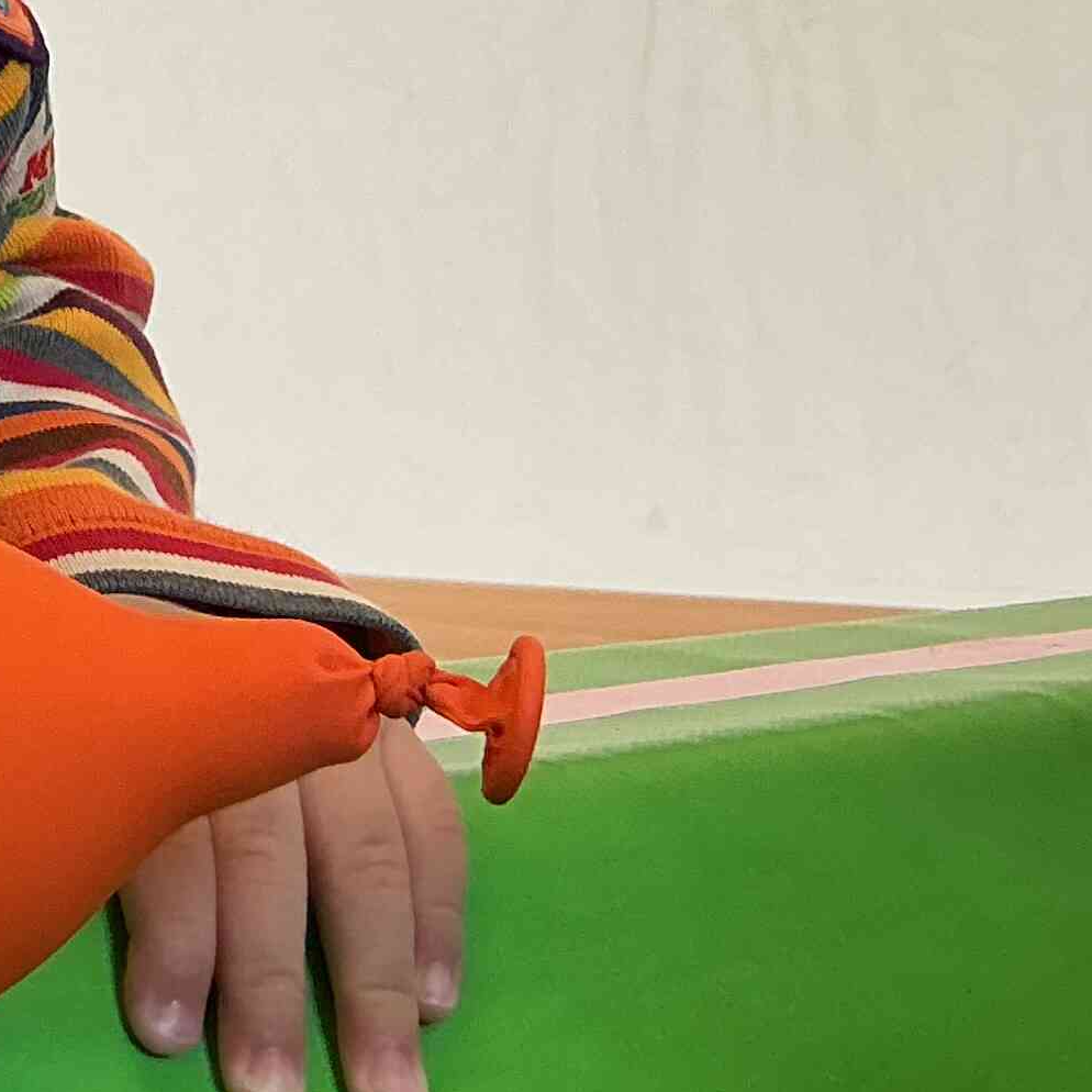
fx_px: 3712
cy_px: -239
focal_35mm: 104
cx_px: -593
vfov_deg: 16.0
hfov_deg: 15.3
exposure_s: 1/120
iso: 40
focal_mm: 3
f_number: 1.8
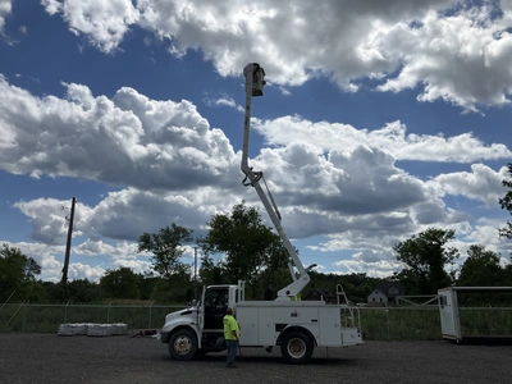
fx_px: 429
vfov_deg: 48.2
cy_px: 192
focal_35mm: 29
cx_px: 256
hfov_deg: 61.7
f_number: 1.8
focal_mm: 3
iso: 25
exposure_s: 1/6536
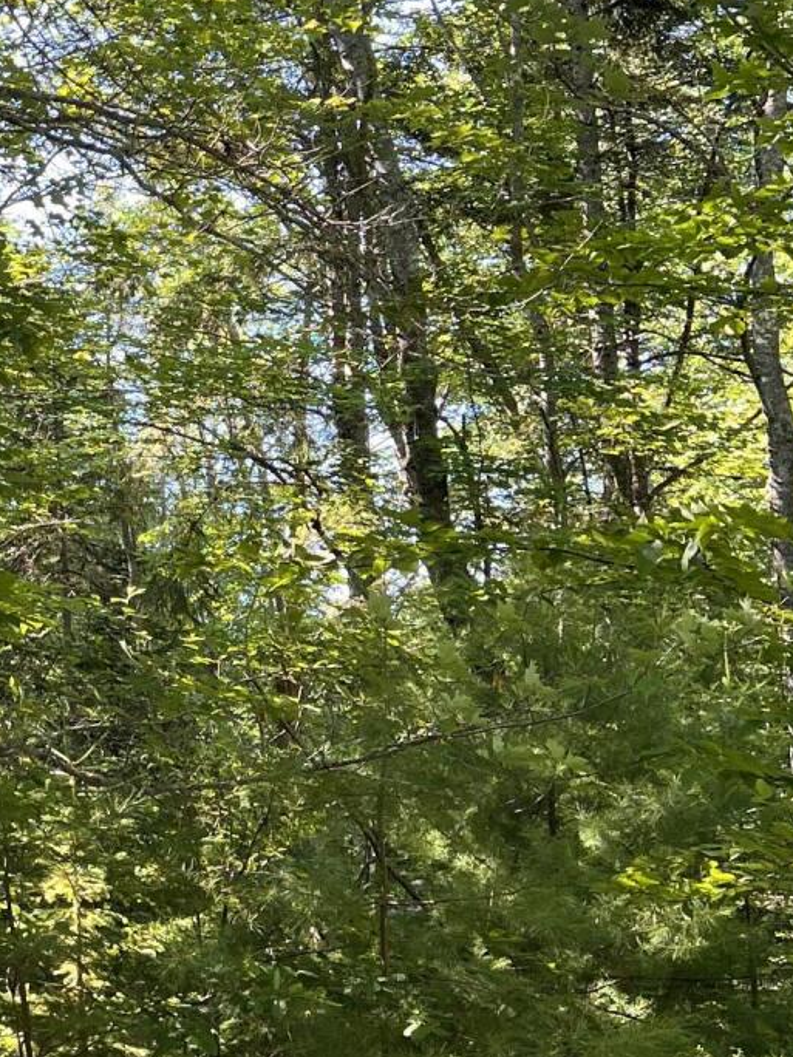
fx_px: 2321
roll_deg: +0.2
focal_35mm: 76
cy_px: 362
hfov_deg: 17.9
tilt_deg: +13.4
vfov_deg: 25.5
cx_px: -280
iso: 40
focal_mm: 5.7
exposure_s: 1/182
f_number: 1.5
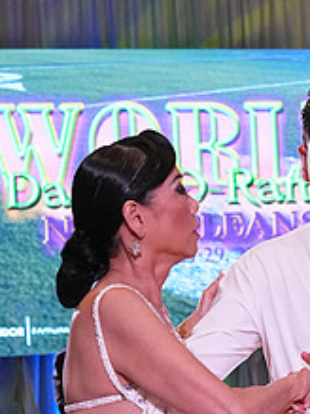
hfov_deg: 8.4
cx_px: 301
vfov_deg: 11.0
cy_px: 524
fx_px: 2104
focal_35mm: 176
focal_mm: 46
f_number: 5
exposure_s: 1/400
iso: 3200
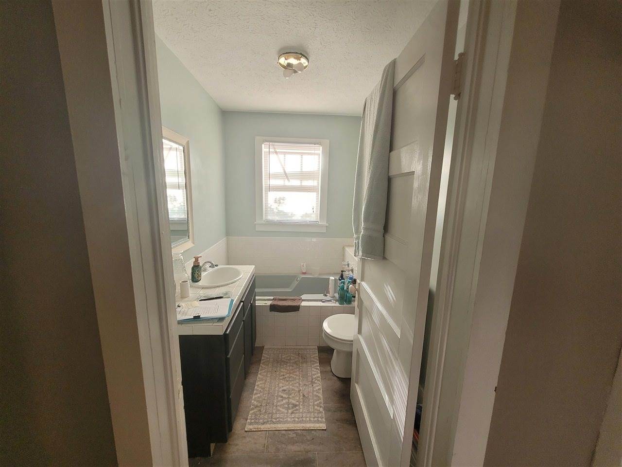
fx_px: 234
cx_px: 311
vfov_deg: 89.9
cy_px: 234
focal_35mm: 13
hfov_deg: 106.2
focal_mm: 1.74
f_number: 2.2
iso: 160
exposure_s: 1/60
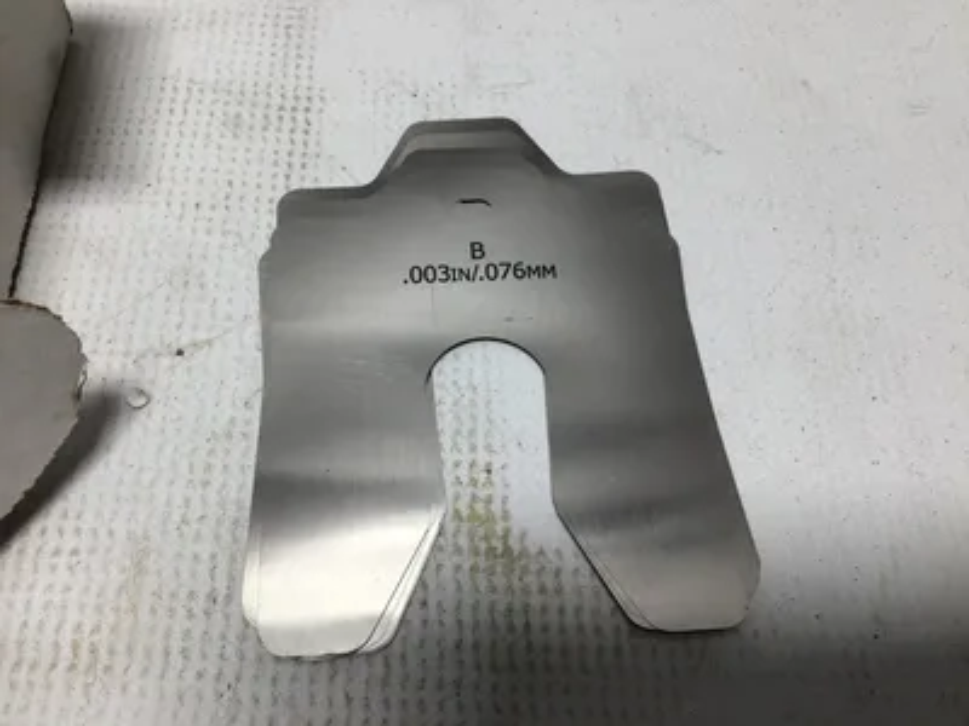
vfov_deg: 45.4
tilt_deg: -62.6
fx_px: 868
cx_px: 484
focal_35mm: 31
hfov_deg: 58.4
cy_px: 363
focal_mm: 3.3
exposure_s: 1/155
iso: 25
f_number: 2.4
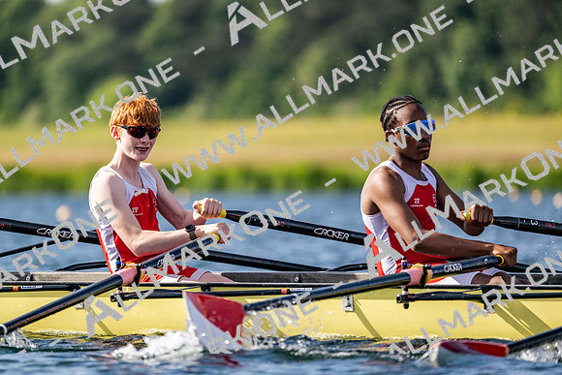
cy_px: 188
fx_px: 6246
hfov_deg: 5.2
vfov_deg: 3.4
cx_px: 281
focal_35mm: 400
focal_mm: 400
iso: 250
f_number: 4.5
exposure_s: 1/2500
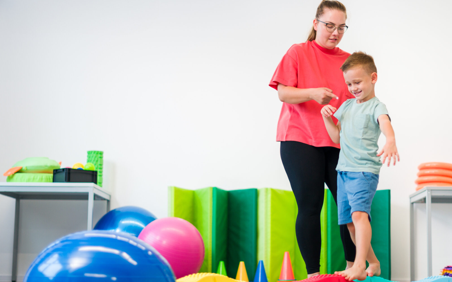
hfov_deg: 38.9
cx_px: 230
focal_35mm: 52
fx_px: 641
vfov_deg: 24.9
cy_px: 149
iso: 320
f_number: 1.6
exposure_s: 1/500
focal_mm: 50
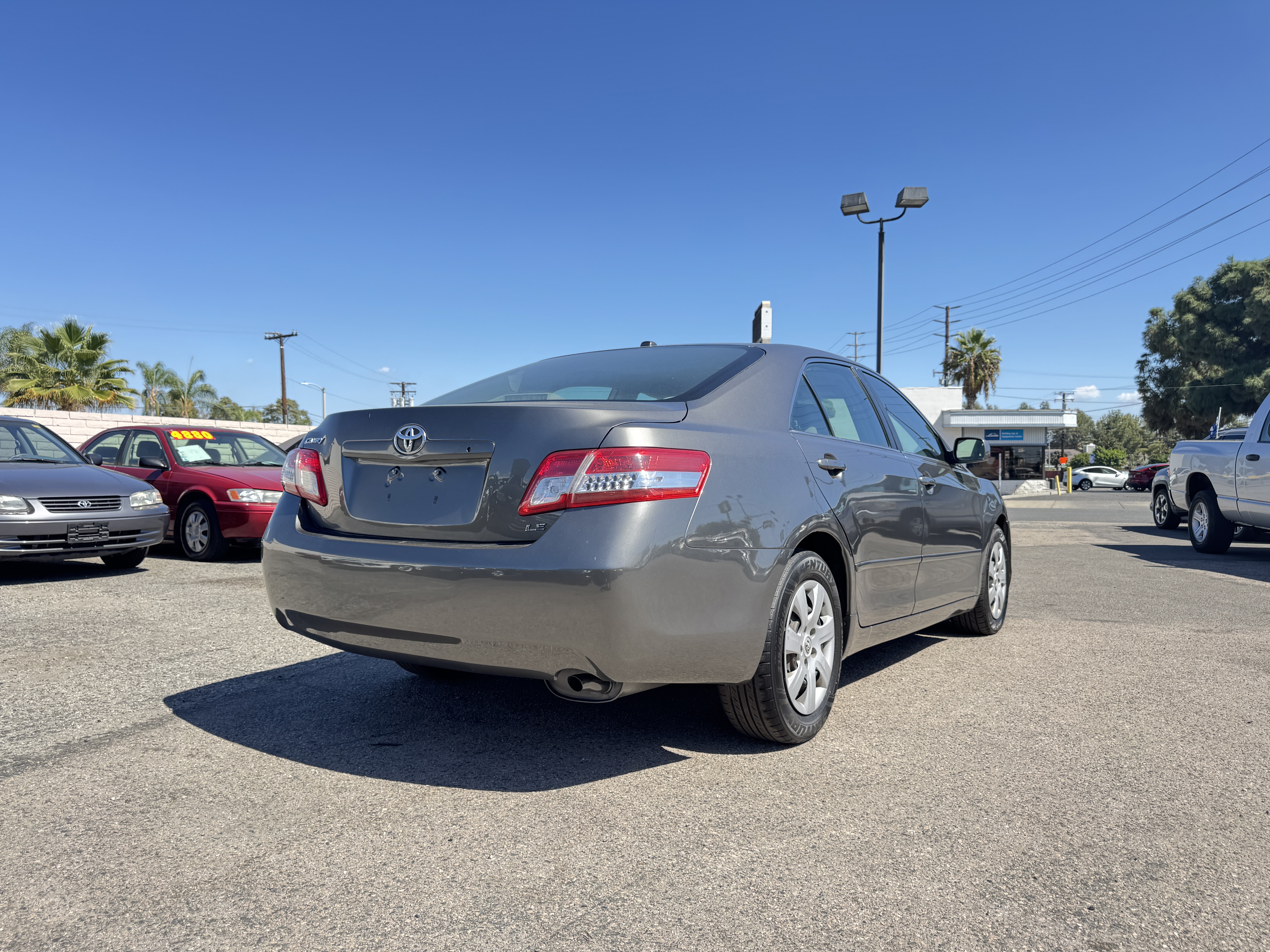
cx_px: 610
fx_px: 917
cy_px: 492
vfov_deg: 54.9
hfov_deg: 69.4
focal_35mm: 25
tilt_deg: -2.2
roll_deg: -0.2
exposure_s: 1/1193
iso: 80
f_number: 1.78
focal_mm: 6.76
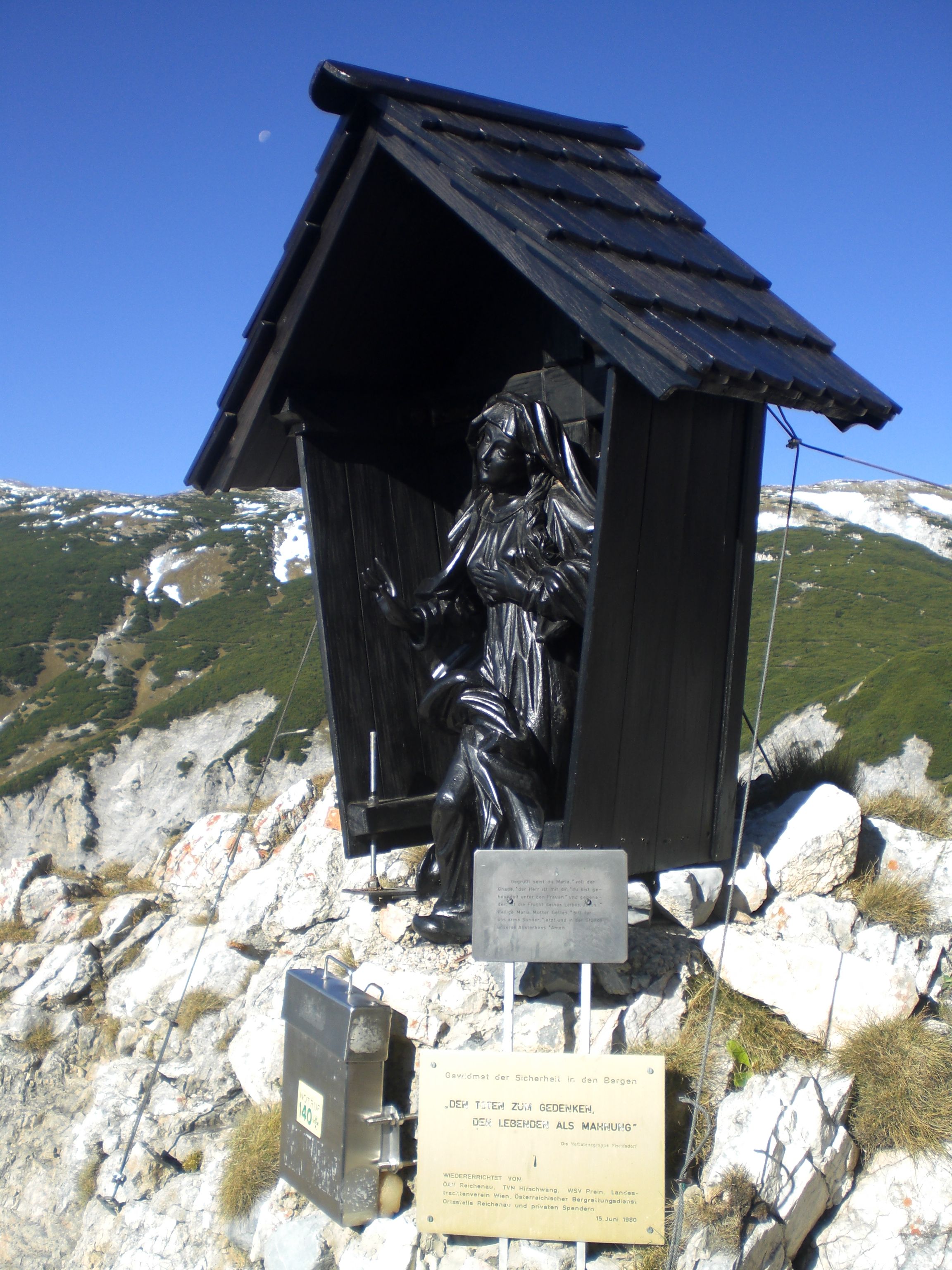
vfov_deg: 49.0
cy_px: 635
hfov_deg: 37.7
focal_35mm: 38
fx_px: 1393
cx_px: 476
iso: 50
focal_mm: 6.3
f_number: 3.1
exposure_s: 1/400
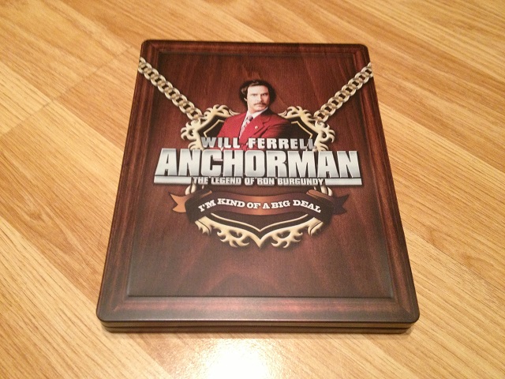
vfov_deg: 40.7
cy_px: 190
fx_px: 511
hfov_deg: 52.6
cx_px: 252
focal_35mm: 35
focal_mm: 4.28
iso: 250
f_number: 2.4
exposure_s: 1/20
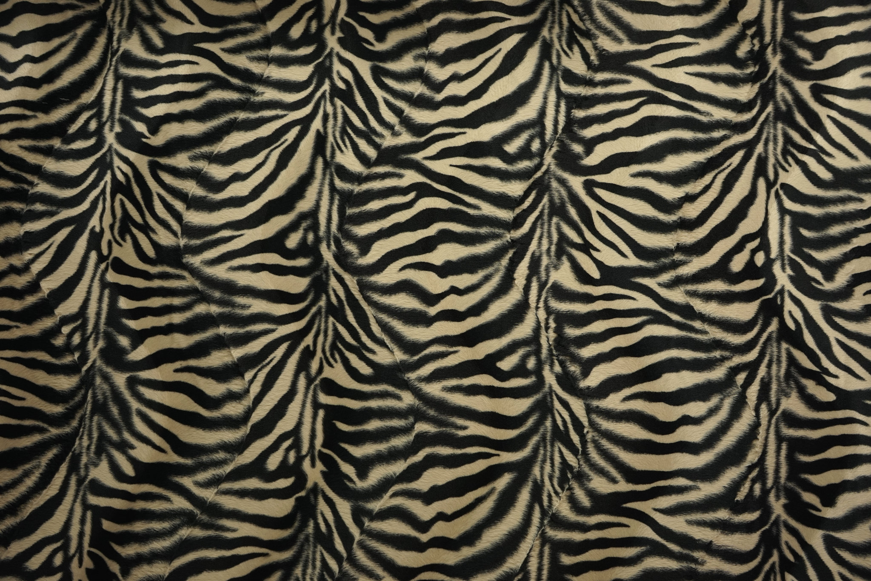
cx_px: 436
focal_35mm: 31
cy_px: 290
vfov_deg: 42.3
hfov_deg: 60.3
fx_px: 750
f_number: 8
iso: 400
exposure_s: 1/30
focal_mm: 31
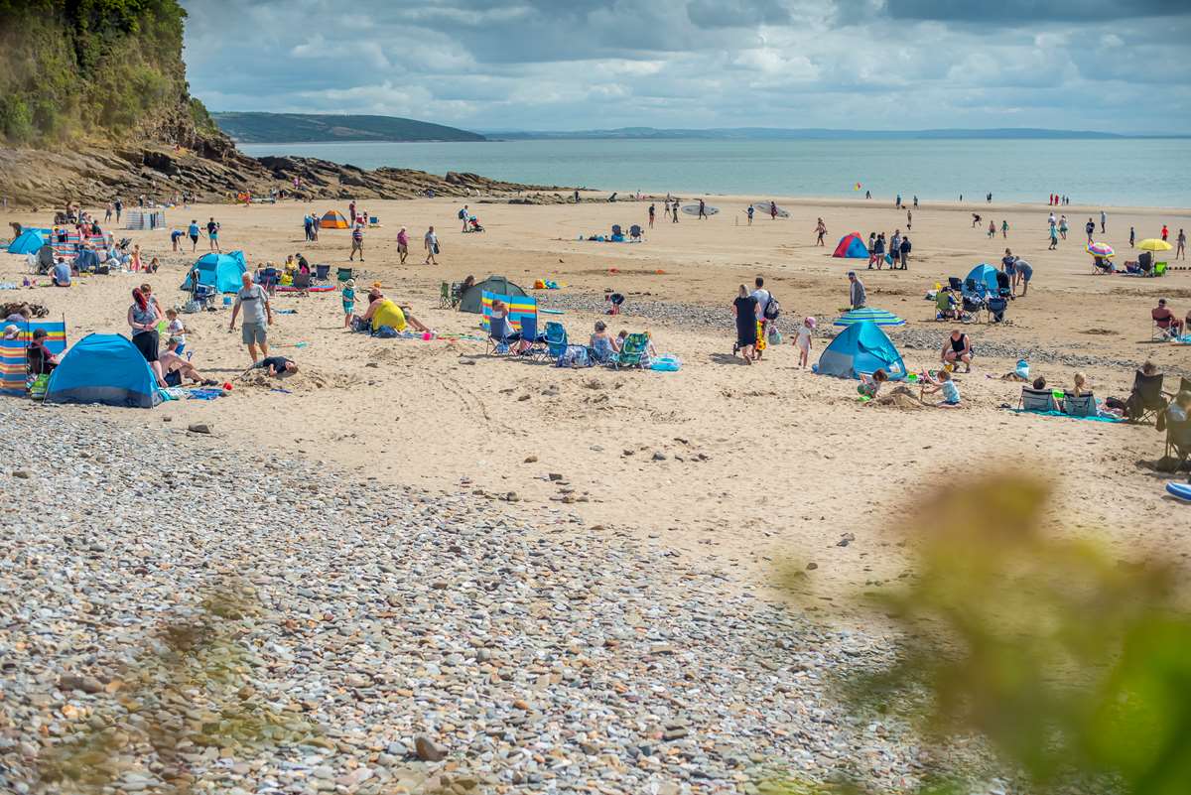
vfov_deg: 27.0
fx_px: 1655
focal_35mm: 50
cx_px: 596
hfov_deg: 39.6
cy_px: 398
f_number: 2.8
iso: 320
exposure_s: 1/3200
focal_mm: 50
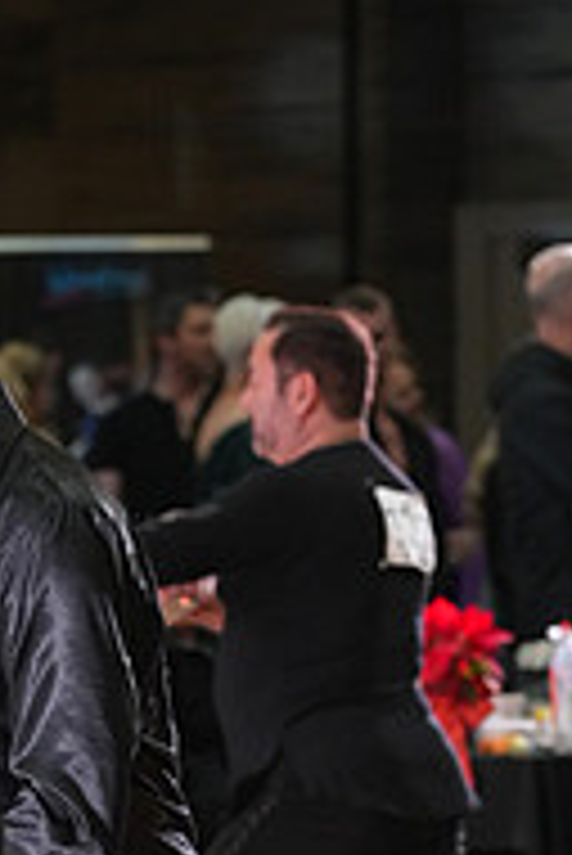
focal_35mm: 376
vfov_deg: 5.4
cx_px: -286
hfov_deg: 3.6
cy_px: 1102
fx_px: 8944
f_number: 5
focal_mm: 123
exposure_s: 1/200
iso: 2500
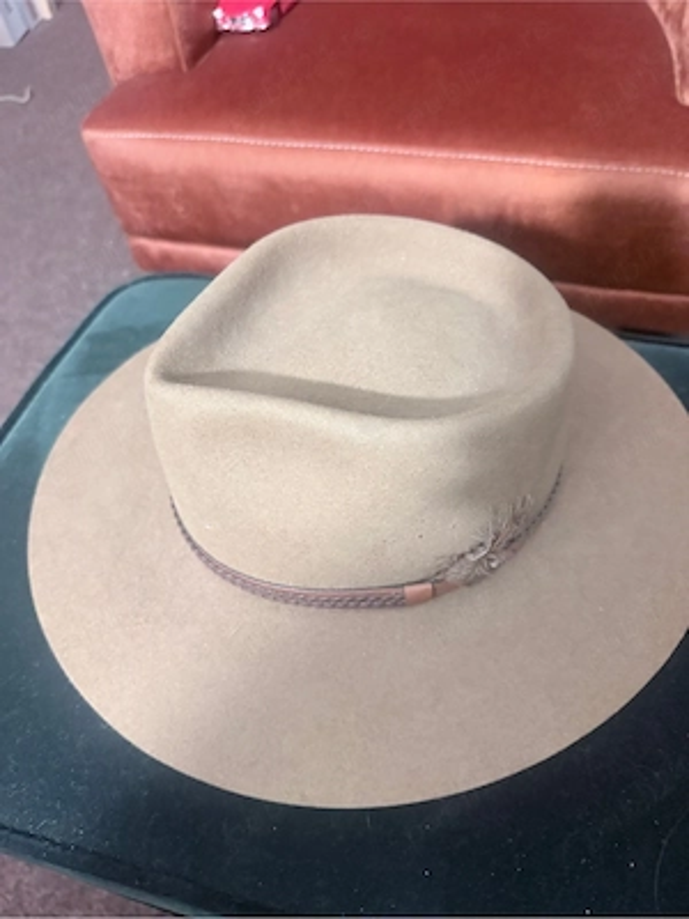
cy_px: 460
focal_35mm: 24
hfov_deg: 56.8
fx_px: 637
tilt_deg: -54.1
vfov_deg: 71.6
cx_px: 344
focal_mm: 6.76
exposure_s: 1/40
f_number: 1.78
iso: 800
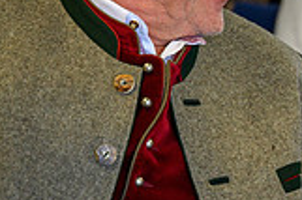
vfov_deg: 5.4
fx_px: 2112
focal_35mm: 252
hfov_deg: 8.1
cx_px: 360
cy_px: 123
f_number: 3.2
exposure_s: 1/250
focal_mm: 70
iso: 500
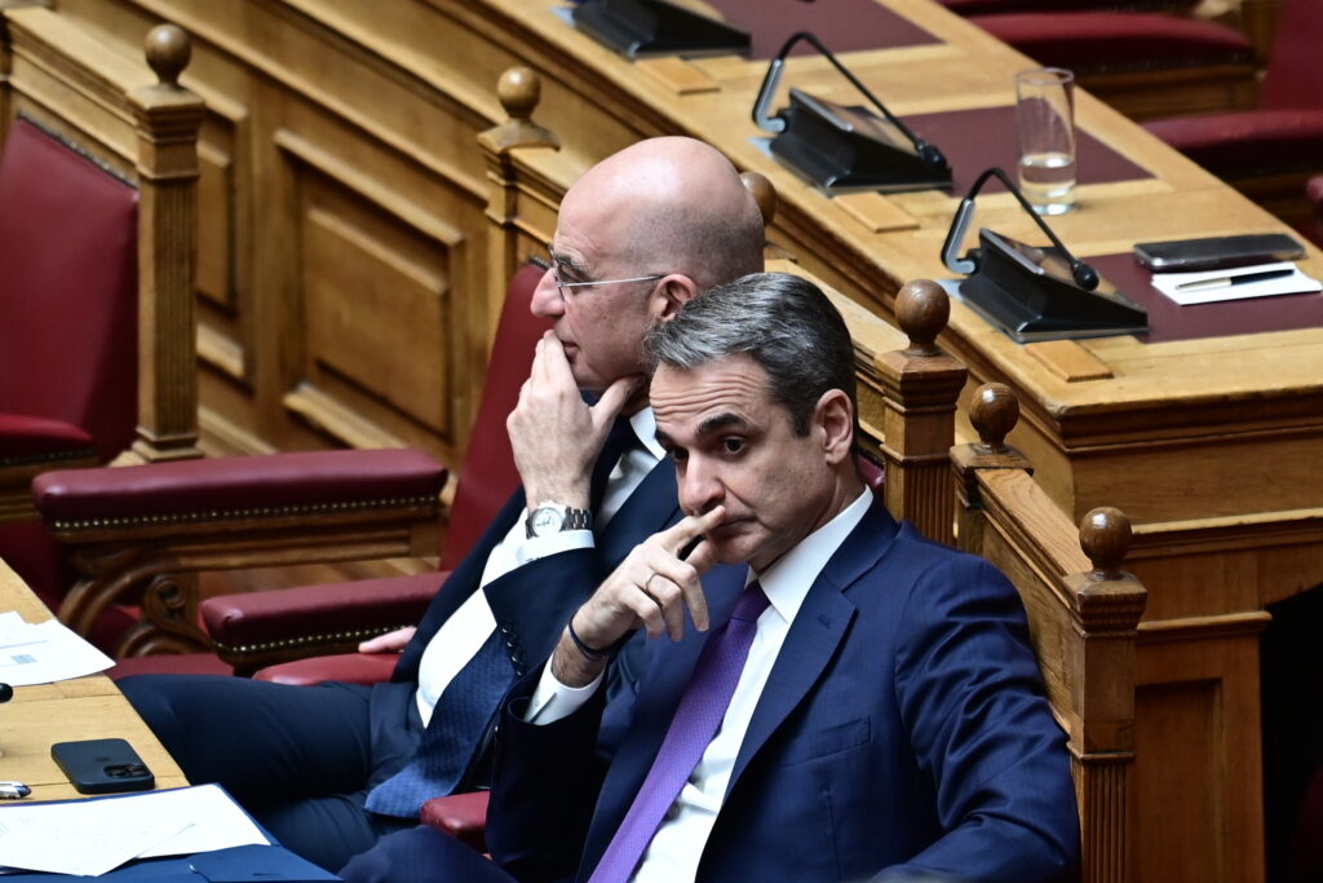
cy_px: 442
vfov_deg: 4.6
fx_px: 11026
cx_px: 662
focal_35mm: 300
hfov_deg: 6.9
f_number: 3.2
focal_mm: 200
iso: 500
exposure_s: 1/200
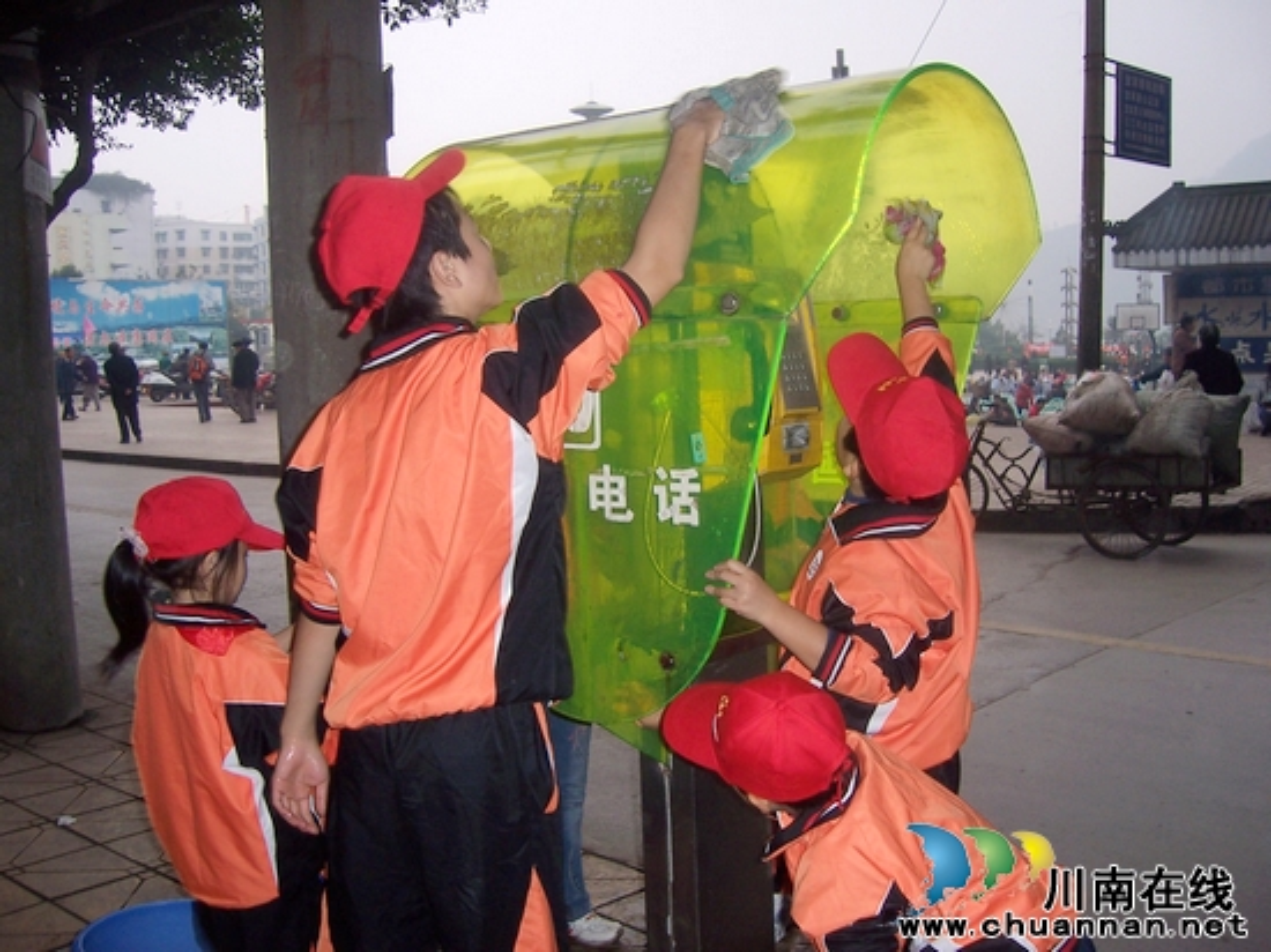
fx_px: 1321
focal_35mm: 36
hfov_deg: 51.4
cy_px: 476
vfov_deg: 39.6
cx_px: 636
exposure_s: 1/60
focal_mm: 6
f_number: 3
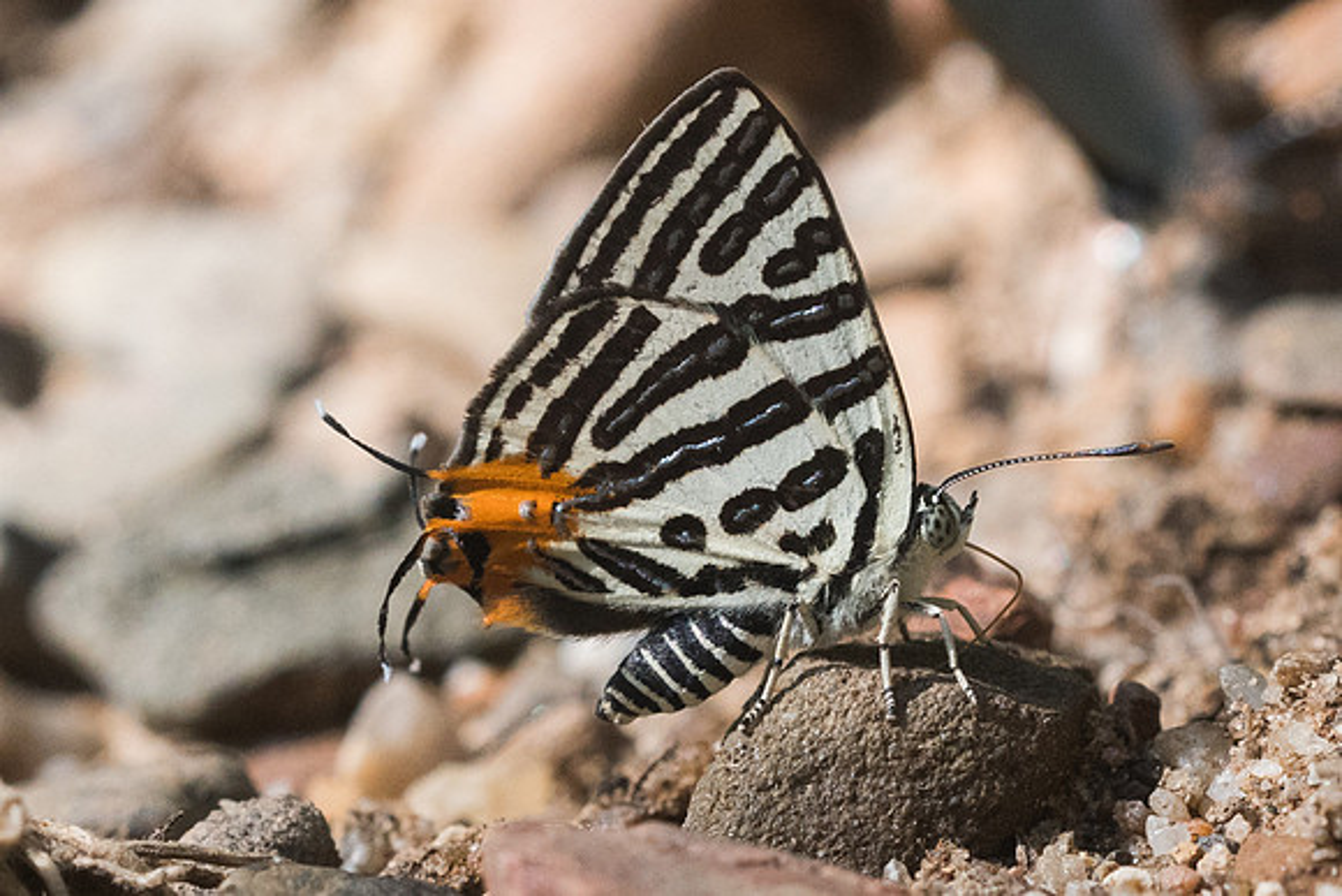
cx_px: 727
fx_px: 23479
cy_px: 482
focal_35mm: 630
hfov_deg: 3.3
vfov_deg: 2.2
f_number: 8
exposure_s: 1/800
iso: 800
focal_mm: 150
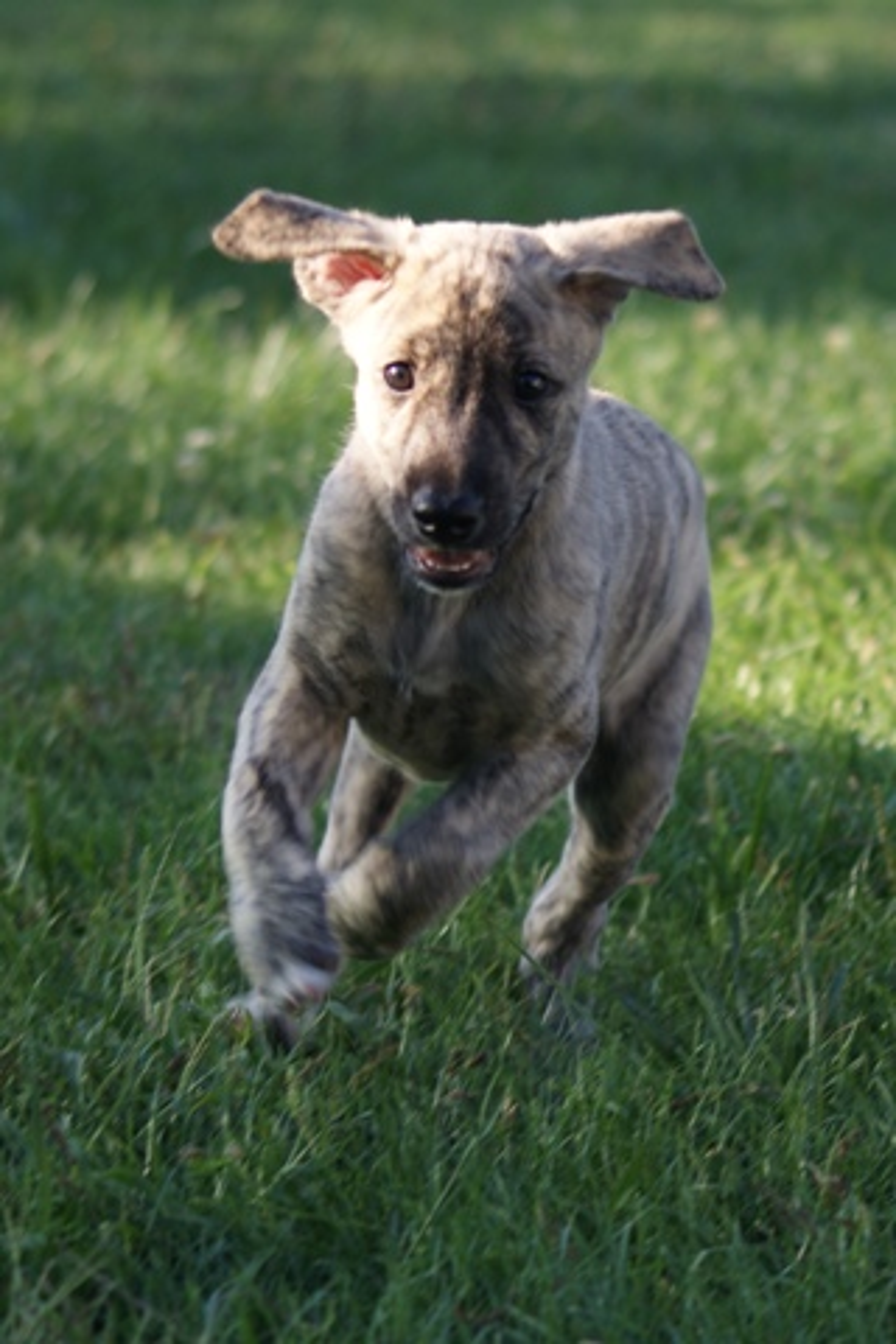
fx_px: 3920
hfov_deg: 13.0
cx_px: 448
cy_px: 672
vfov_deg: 19.5
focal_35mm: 105
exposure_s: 1/250
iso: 100
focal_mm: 70
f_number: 4
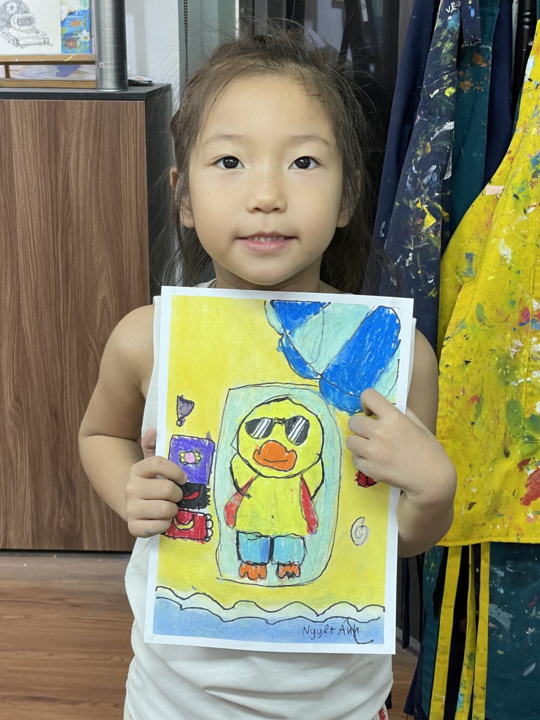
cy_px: 360
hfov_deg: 28.0
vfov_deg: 36.8
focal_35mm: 52
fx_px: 1081
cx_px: 270
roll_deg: +0.4
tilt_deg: -13.1
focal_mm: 6
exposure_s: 1/100
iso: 100
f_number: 2
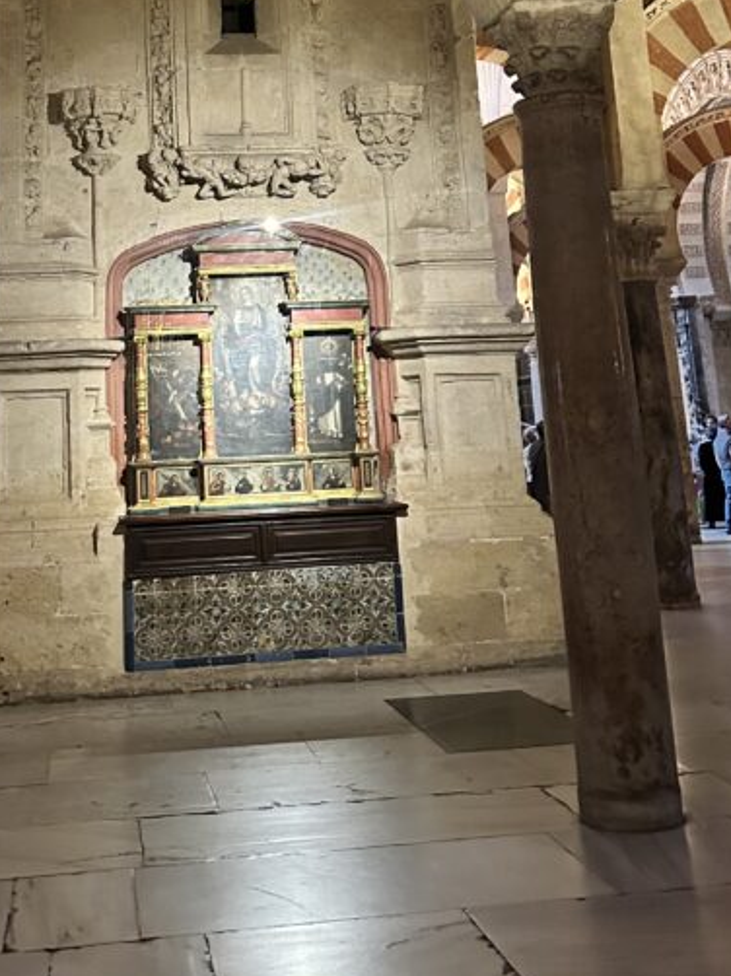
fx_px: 1381
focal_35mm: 49
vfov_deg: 36.5
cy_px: 101
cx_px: 259
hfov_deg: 29.5
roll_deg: +1.2
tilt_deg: +14.3
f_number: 1.78
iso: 800
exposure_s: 1/33
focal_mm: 6.86
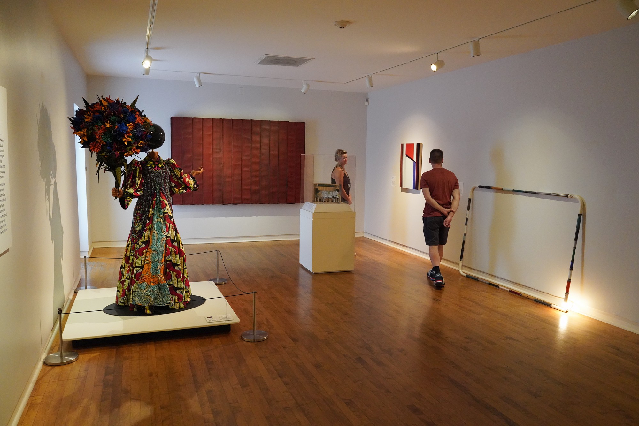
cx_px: 320
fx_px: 497
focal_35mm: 28
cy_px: 213
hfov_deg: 65.5
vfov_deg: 46.4
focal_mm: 28
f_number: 7.1
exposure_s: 1/100
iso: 8000
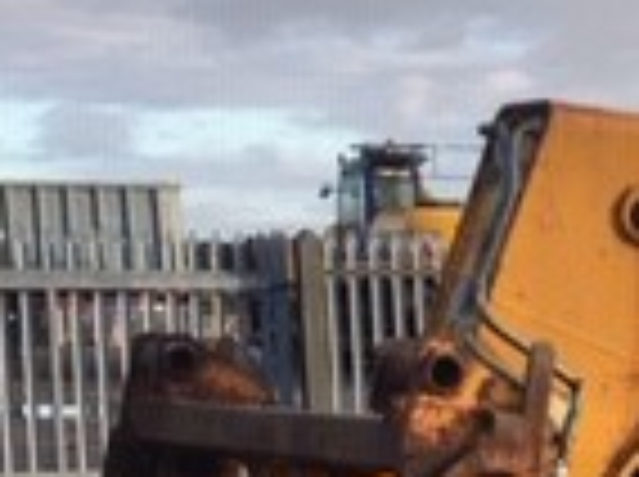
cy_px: 603
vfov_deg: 11.0
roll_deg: -0.4
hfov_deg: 13.5
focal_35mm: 131
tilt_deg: -8.1
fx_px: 2414
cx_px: 1143
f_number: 2.2
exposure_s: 1/574
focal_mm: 4.15
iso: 25
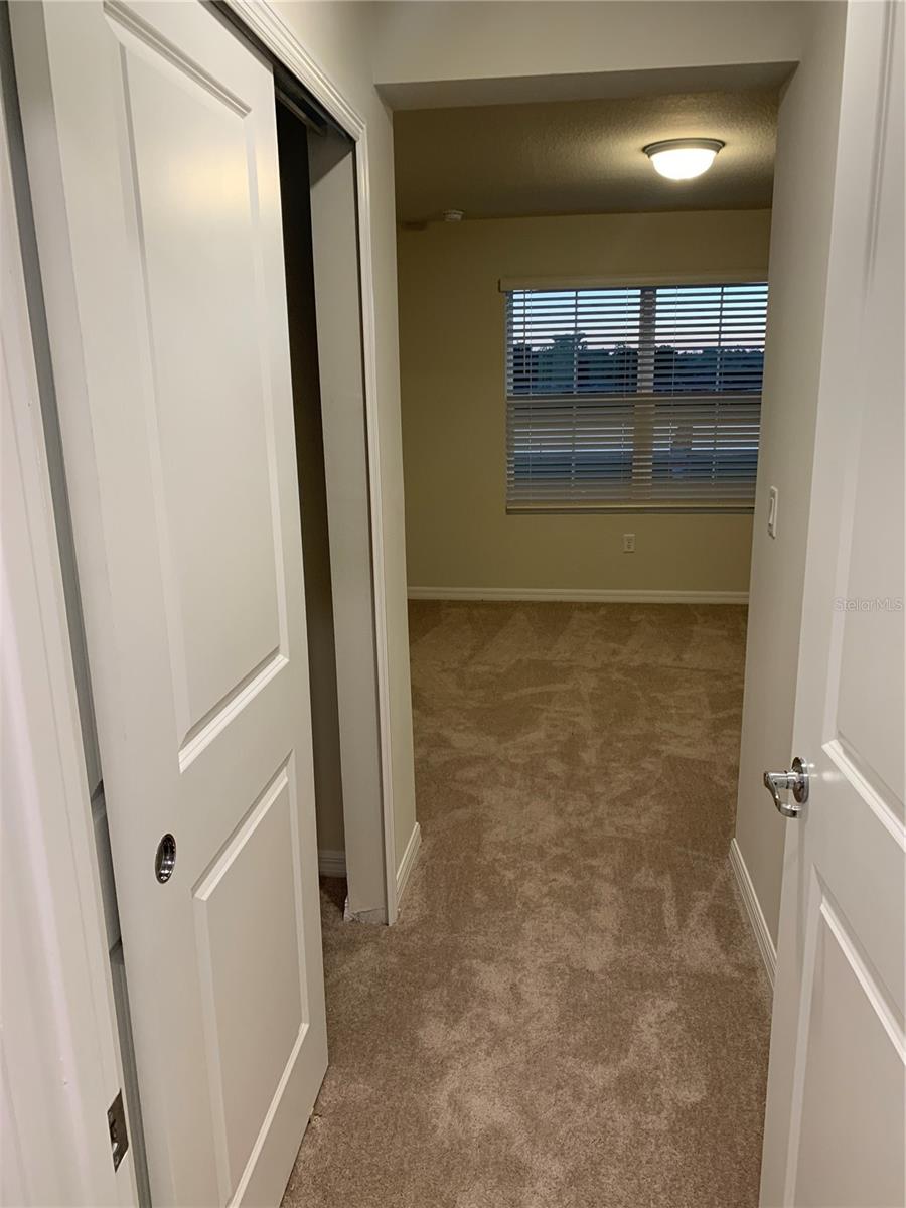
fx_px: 907
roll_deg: +0.6
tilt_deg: -13.1
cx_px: 453
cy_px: 604
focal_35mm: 26
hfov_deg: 53.1
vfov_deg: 67.3
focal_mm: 4.25
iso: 100
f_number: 1.8
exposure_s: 1/60
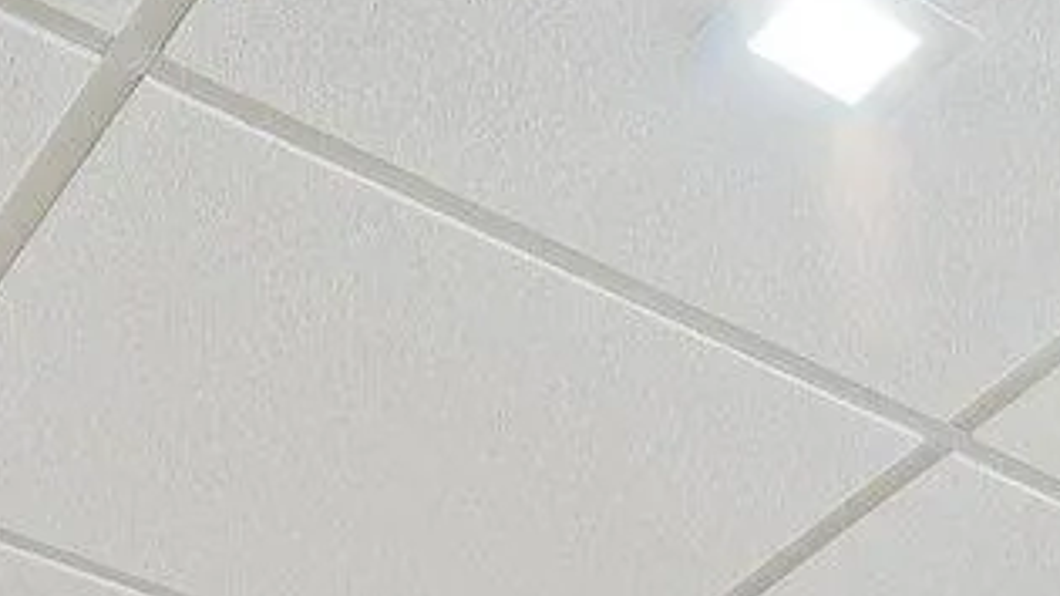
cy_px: 2270
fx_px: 2866
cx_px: 1218
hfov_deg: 19.9
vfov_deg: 8.1
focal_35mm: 102
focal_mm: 15
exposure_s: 1/10
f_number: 8
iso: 200
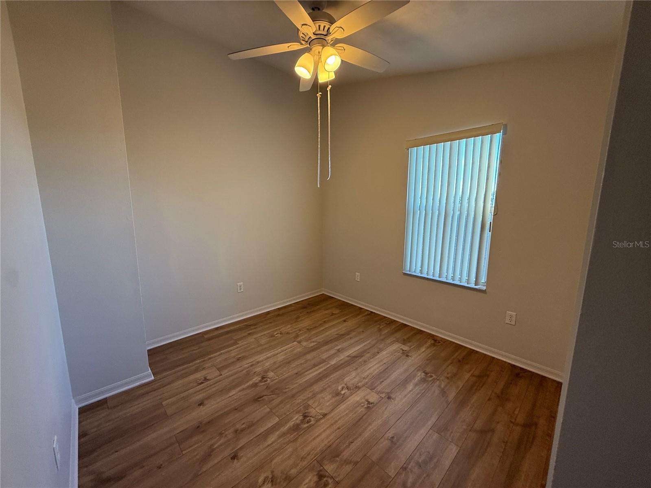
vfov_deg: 85.7
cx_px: 326
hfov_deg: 102.1
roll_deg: -1.0
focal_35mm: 14
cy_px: 244
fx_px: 263
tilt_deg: -8.6
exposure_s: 1/120
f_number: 2.2
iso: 160
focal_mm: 2.22
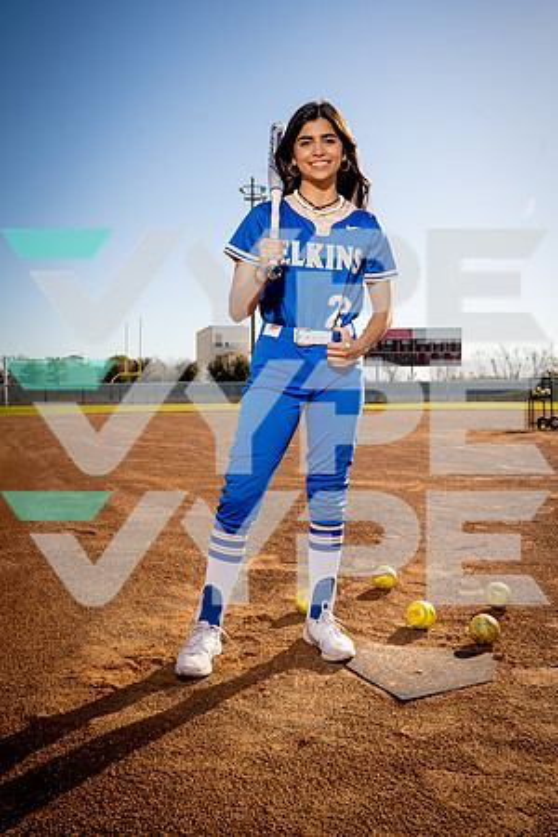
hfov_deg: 42.3
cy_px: 418
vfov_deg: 60.3
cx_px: 279
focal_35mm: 31
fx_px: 721
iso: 100
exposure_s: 1/250
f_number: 7.1
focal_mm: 31
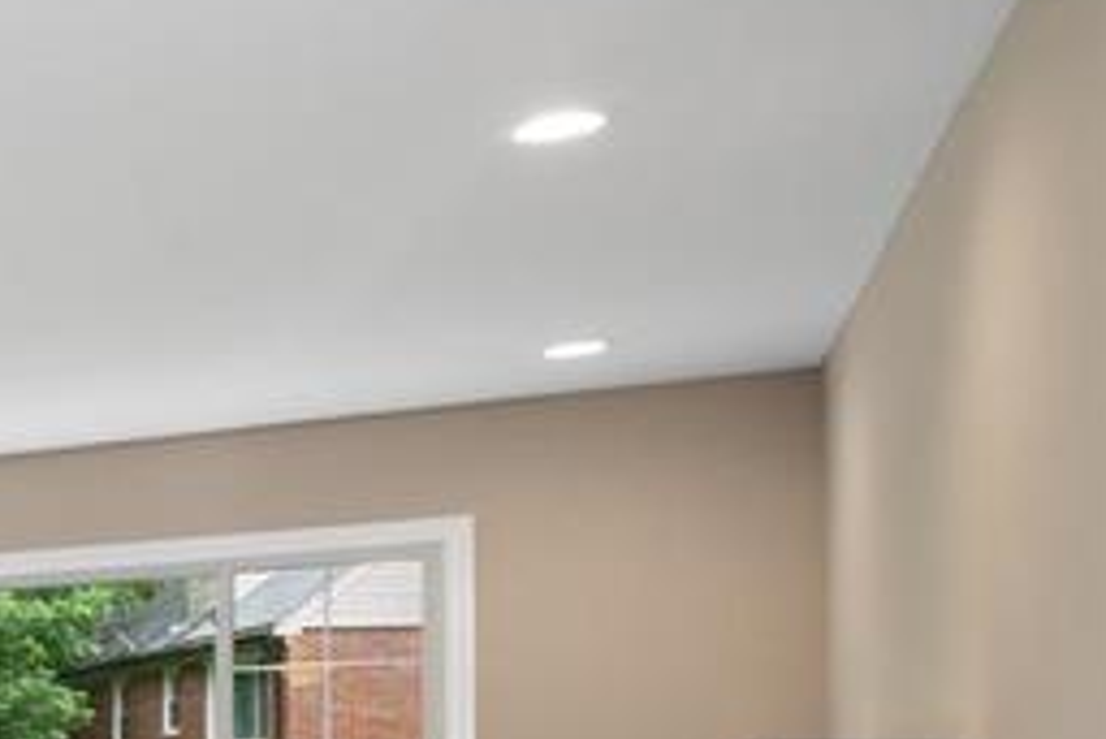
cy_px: 860
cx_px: -1080
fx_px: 1967
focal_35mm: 64
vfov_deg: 20.1
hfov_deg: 19.2
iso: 400
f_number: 8
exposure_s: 1/3
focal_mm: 8
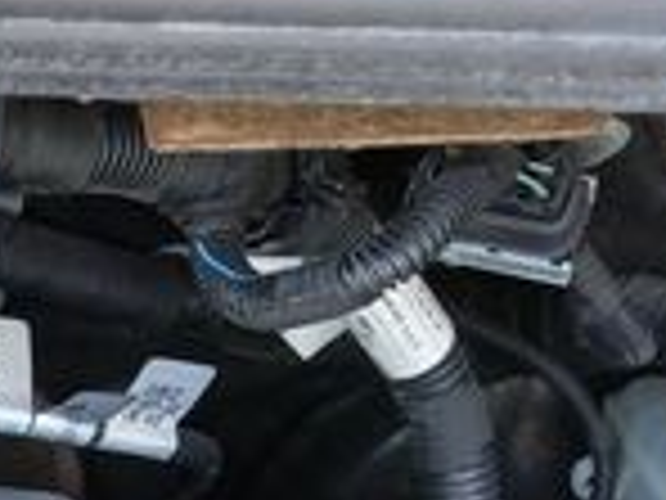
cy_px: 851
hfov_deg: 11.9
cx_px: -706
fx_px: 2809
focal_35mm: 146
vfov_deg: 9.7
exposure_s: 1/50
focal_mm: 3.98
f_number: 1.8
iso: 40
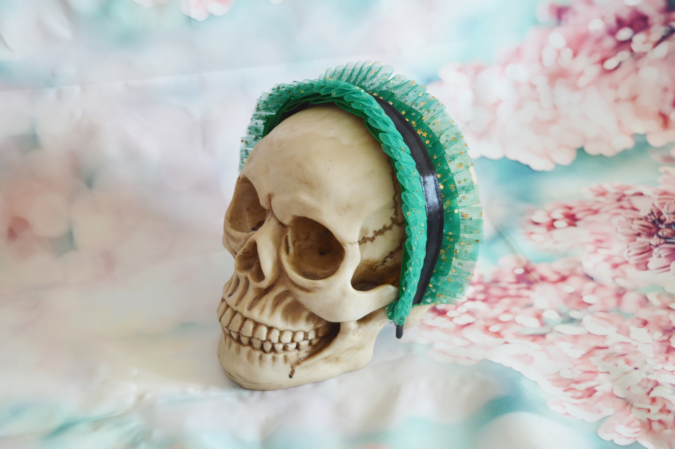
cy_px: 224
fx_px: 1068
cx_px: 338
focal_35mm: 57
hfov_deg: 35.1
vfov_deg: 23.7
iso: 400
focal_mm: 38
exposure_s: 1/80
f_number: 4.8
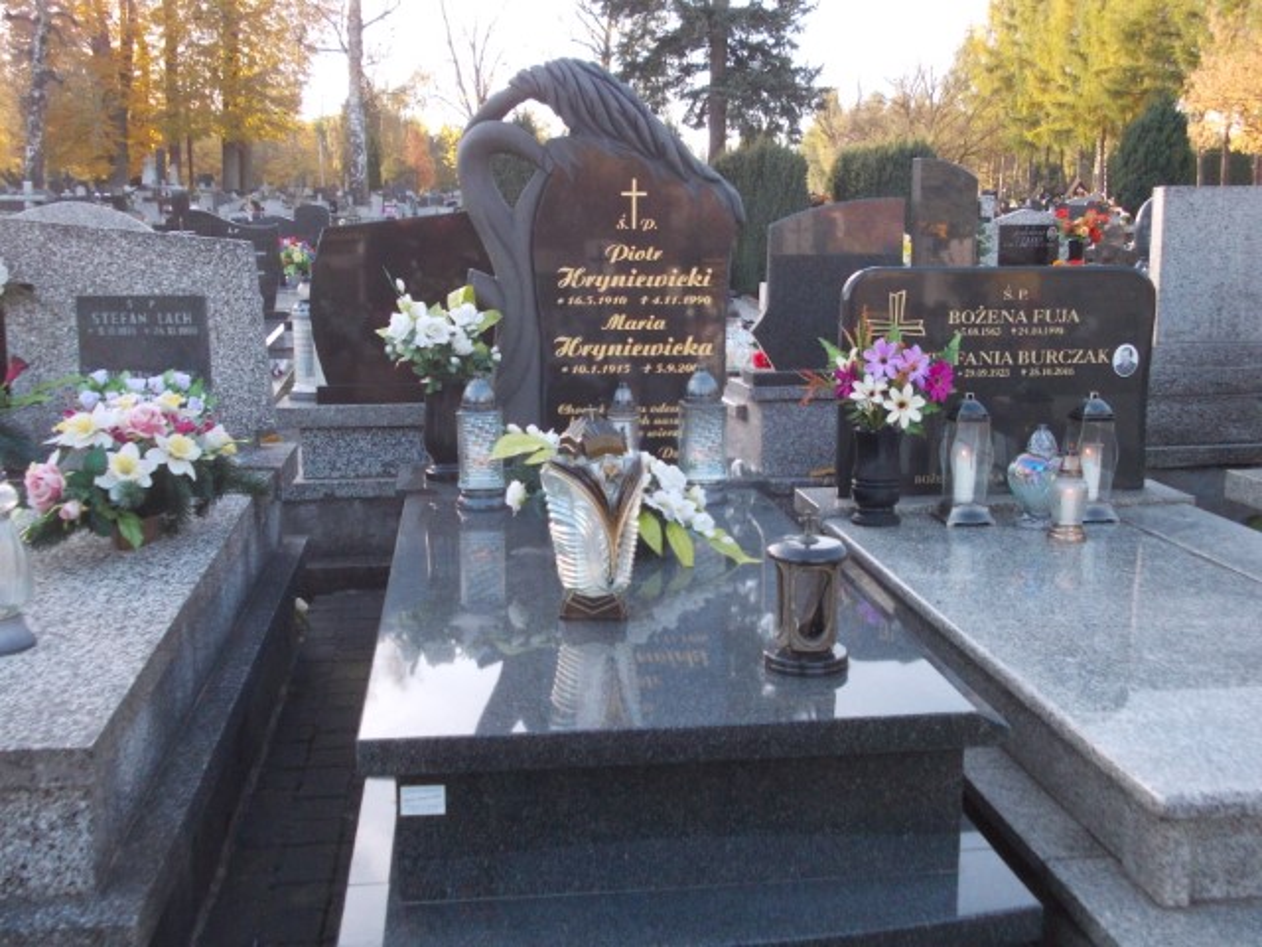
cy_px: 474
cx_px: 631
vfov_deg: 37.7
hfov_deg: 49.0
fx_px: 1385
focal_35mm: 38
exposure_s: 1/250
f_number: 3.1
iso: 200
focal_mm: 5.3
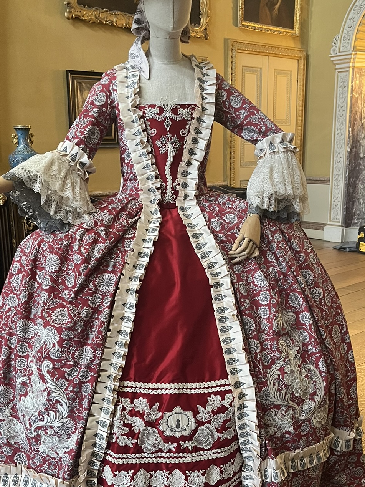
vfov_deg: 44.6
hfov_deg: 34.3
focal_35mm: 42
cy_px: 290
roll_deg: +0.7
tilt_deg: -14.5
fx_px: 590
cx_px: 179
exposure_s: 1/50
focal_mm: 5.1
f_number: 1.6
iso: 500
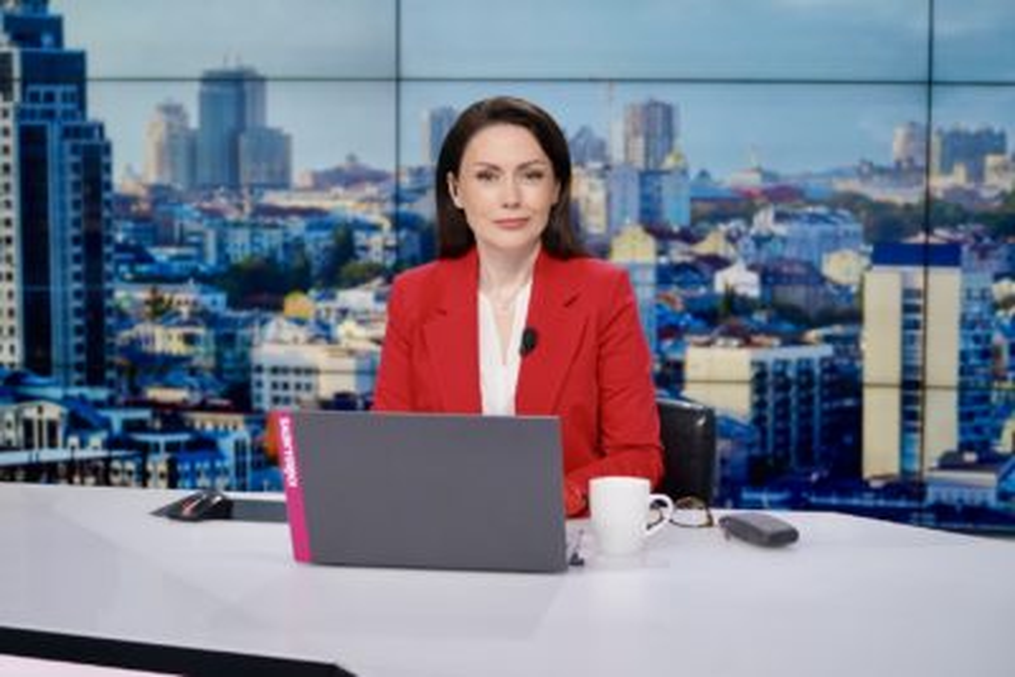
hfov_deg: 28.8
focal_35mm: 70
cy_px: 338
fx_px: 1974
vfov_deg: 19.5
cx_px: 508
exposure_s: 1/125
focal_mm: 70
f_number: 4
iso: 1250
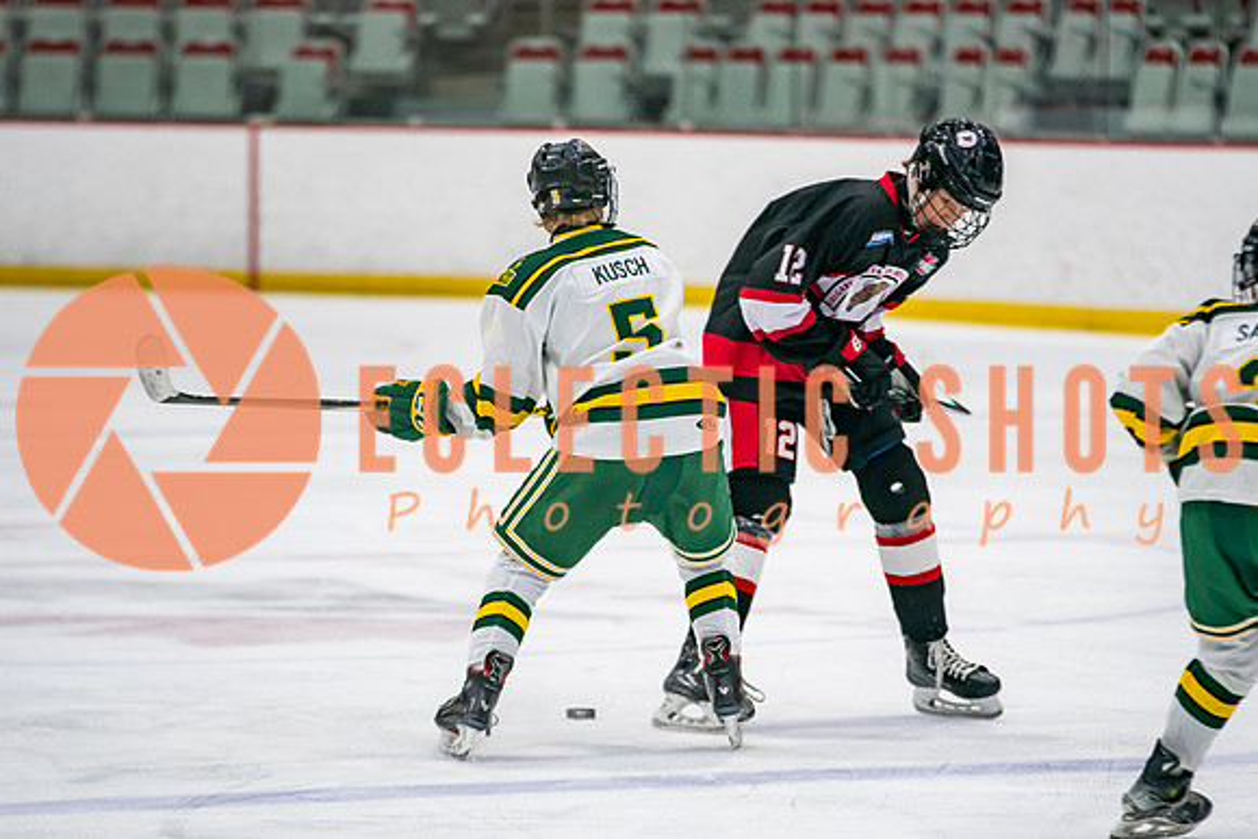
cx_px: 706
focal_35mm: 282
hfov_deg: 7.3
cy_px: 495
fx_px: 9873
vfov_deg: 4.9
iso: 800
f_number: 2.8
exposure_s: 1/640
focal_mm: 200
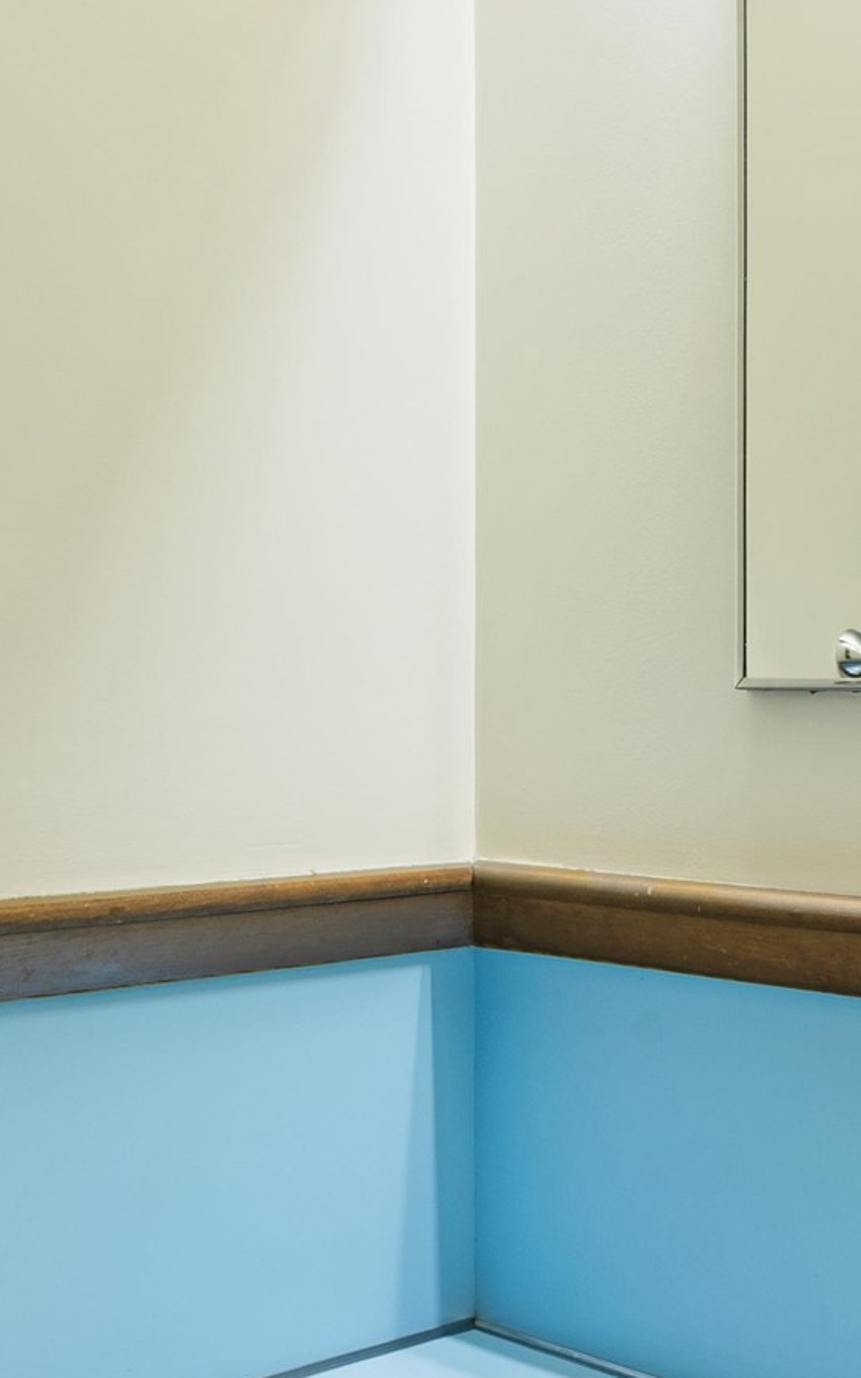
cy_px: 653
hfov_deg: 23.2
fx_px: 2094
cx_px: 462
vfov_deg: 36.4
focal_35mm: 56
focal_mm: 15.5
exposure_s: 8
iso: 200
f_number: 11
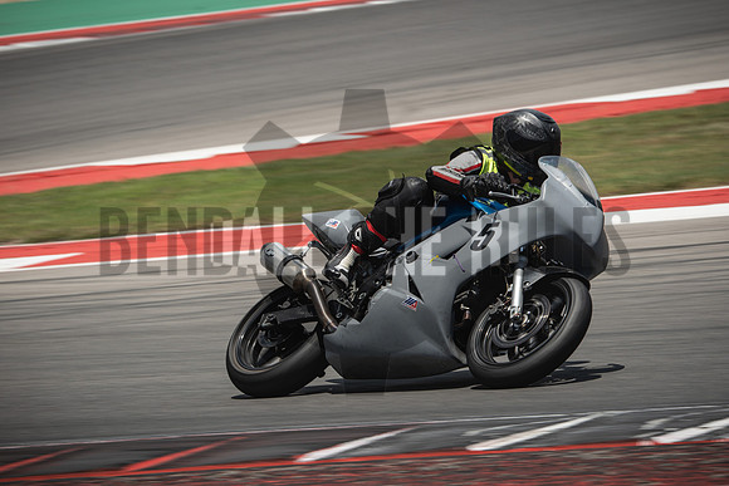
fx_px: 6076
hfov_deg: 6.9
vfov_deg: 4.6
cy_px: 243
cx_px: 364
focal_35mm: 300
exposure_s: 1/250
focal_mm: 200
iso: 125
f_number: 8
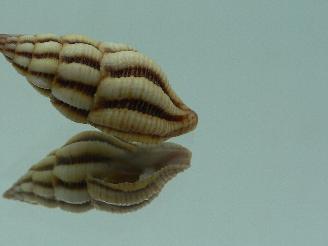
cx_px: 86
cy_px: 104
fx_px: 502
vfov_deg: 27.5
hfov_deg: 35.4
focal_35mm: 53
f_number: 2.8
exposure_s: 1/60
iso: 80
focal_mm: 4.6
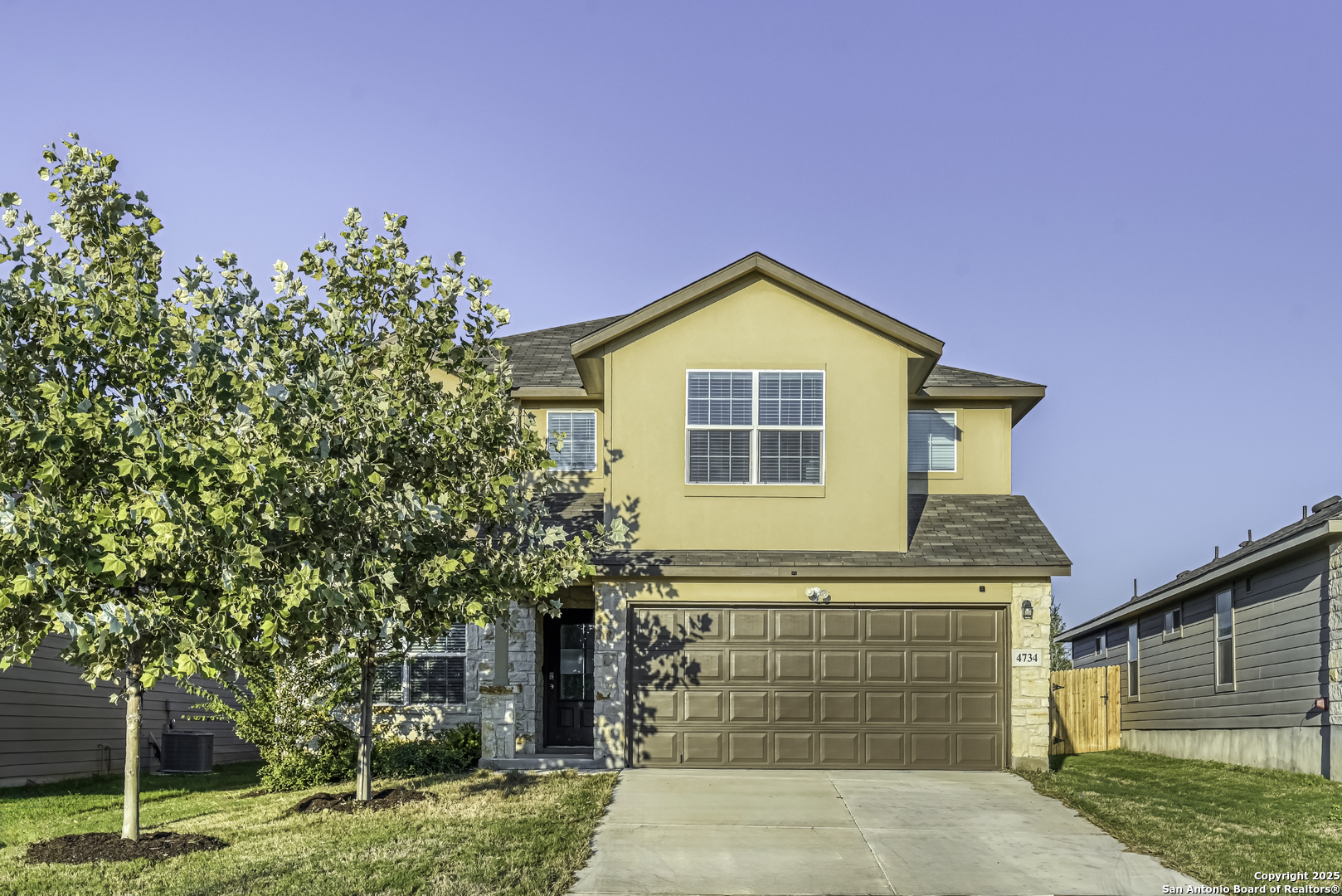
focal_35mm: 30
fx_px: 1119
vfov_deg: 43.6
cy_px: 448
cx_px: 671
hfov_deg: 61.9
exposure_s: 1/1600
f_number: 8
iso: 400
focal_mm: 30
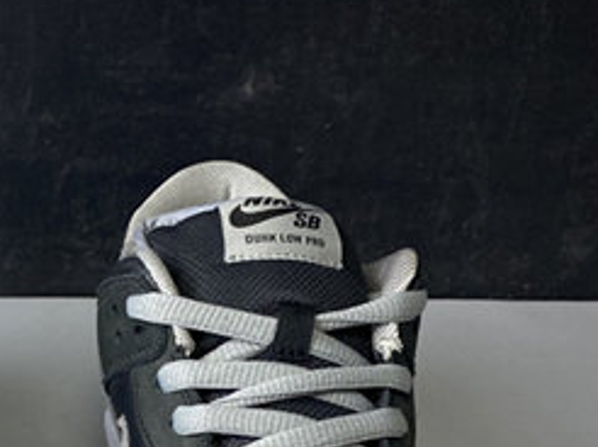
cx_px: -22
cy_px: 584
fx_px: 1277
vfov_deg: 18.5
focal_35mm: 74
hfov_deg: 24.9
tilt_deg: -36.0
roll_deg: +0.0
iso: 125
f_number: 1.8
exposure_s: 1/100
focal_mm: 4.25
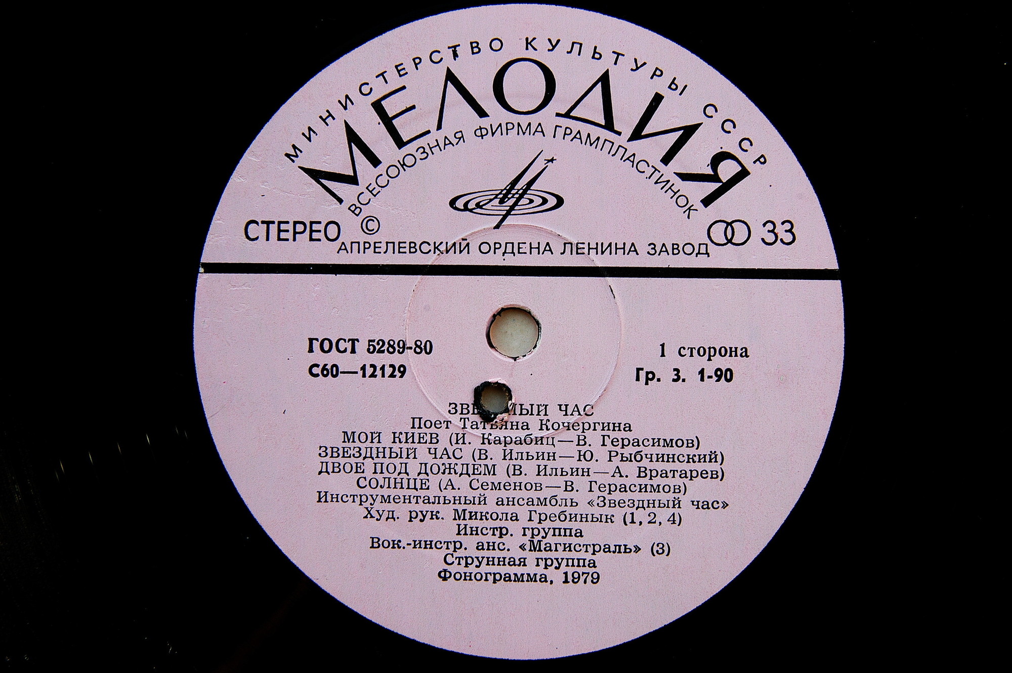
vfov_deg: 25.7
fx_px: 1475
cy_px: 336
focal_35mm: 52
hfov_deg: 37.9
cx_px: 506
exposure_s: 1/180
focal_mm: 35
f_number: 7.1
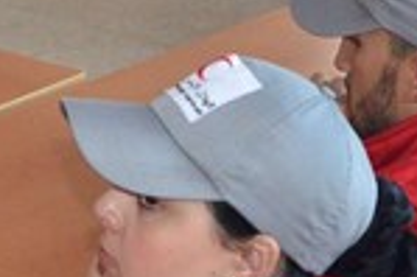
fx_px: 1342
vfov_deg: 11.1
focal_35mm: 116
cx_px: -213
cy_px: -187
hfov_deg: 16.1
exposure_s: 1/60
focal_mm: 18
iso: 400
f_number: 3.5
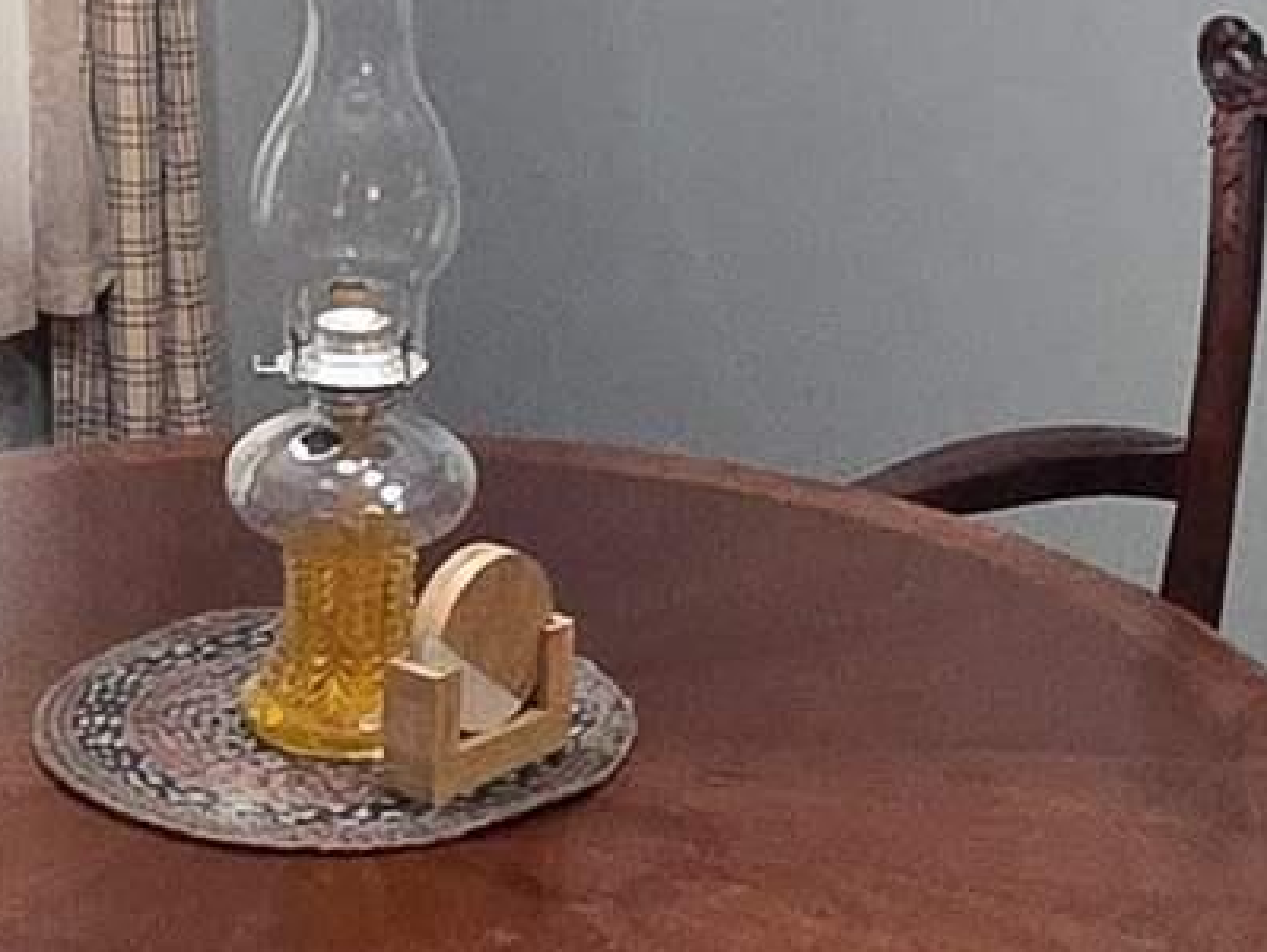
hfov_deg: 19.6
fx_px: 3663
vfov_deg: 14.7
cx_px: 486
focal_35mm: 100
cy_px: 762
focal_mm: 2.2
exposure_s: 1/60
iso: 1000
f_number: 2.2
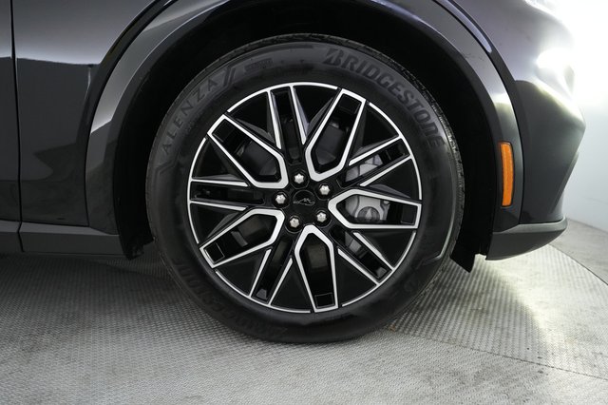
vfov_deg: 53.1
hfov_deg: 73.8
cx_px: 304
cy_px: 202
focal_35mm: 24
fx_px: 405
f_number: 2.8
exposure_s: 1/160
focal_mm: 24
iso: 5000
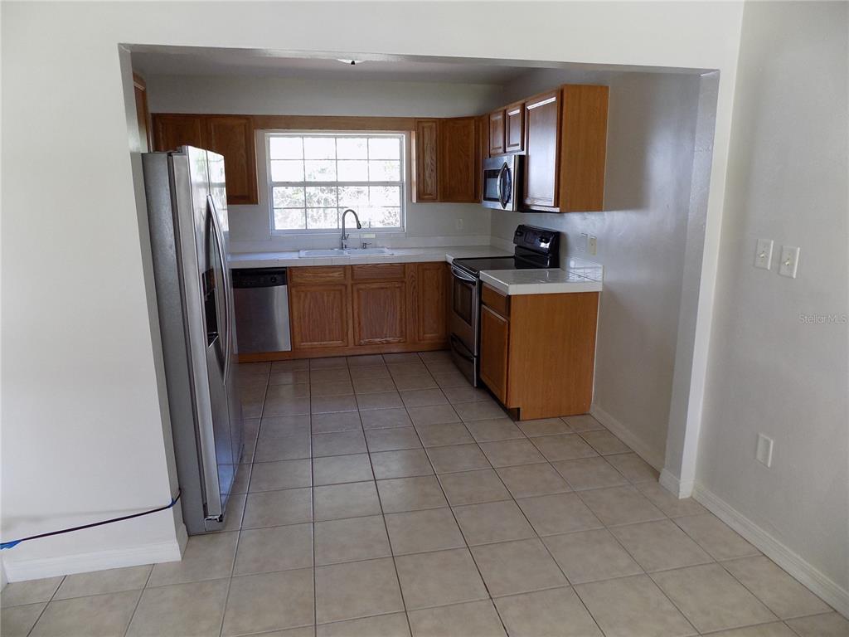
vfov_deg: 58.9
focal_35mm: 23
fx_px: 564
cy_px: 318
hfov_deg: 73.9
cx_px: 424
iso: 125
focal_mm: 4
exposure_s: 1/30
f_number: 3.1
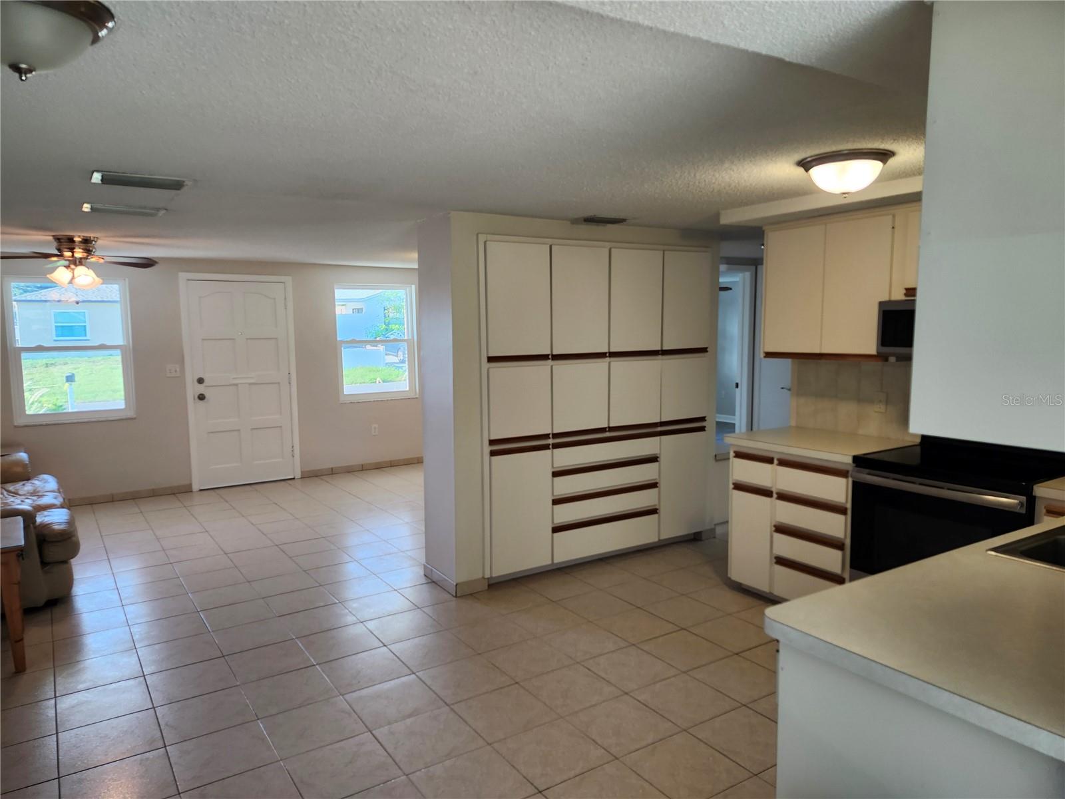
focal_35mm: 23
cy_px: 400
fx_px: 708
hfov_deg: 73.9
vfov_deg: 58.9
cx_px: 532
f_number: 1.8
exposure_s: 1/120
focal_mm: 5.54
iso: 125
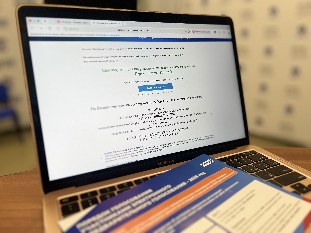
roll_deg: -0.1
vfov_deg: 53.1
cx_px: 156
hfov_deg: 67.3
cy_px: 116
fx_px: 234
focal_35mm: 26
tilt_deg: -17.4
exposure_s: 1/150
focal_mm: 5.7
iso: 32
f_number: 1.5
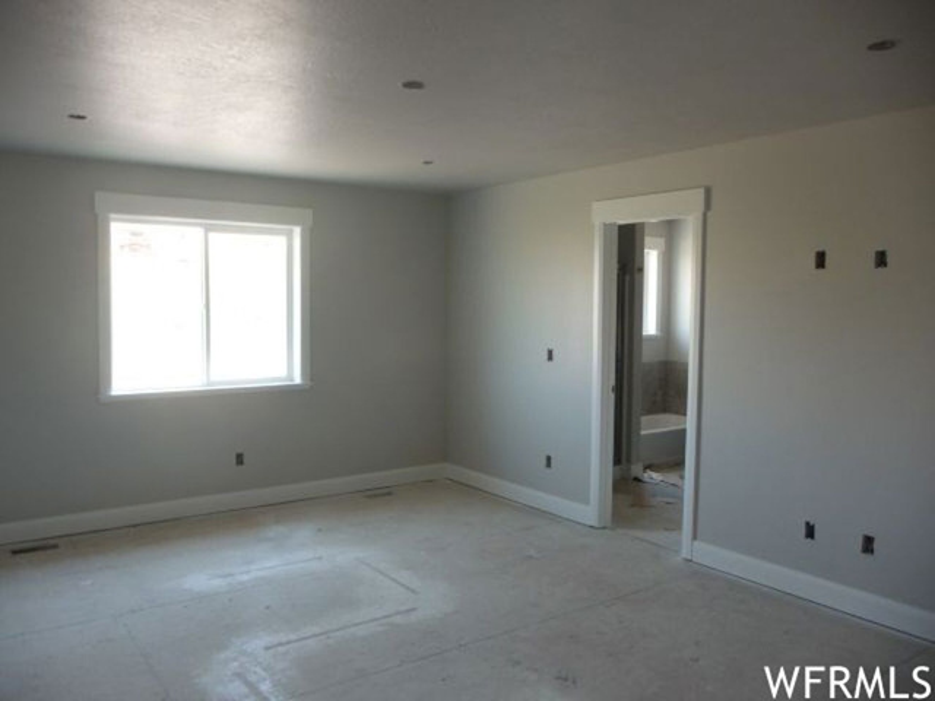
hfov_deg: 63.4
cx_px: 468
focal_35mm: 28
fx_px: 756
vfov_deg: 49.7
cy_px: 350
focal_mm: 4.7
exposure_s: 1/30
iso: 125
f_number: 3.3
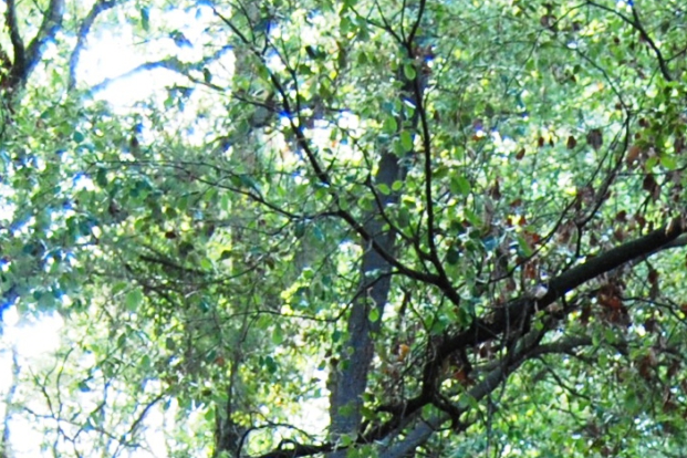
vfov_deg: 8.1
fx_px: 3072
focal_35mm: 161
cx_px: 677
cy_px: 901
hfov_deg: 12.6
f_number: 4.2
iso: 360
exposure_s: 1/30
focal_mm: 26
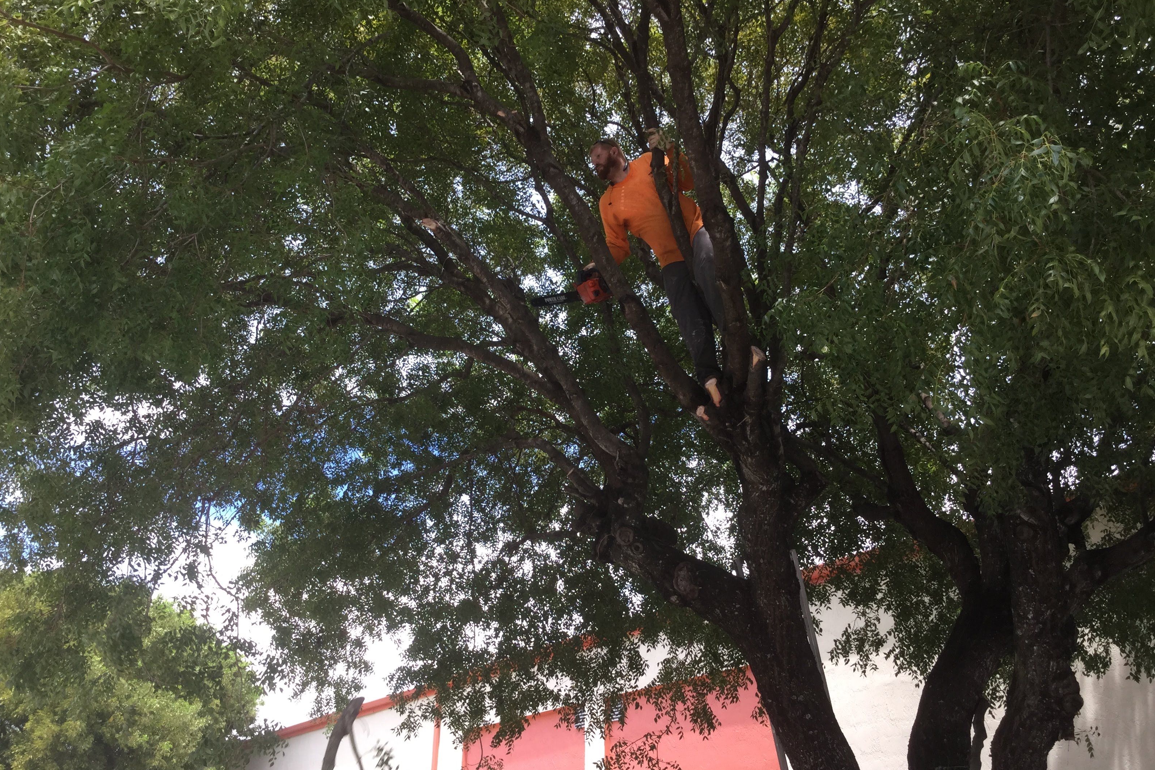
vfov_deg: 40.0
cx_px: 565
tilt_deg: +26.3
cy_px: 399
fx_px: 1059
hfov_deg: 57.2
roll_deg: -1.7
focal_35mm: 33
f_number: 2.4
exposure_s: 1/194
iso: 25
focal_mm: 3.3
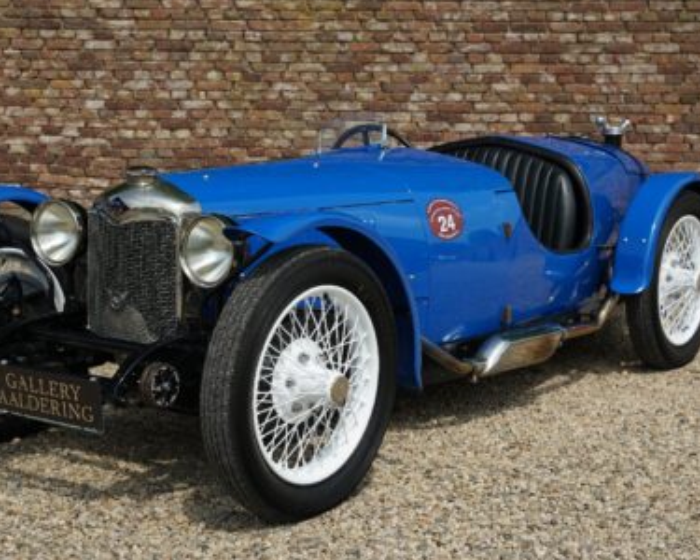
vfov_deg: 23.0
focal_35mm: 66
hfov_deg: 28.5
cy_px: 252
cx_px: 314
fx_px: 1377
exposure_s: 1/250
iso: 100
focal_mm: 44.3
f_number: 6.3
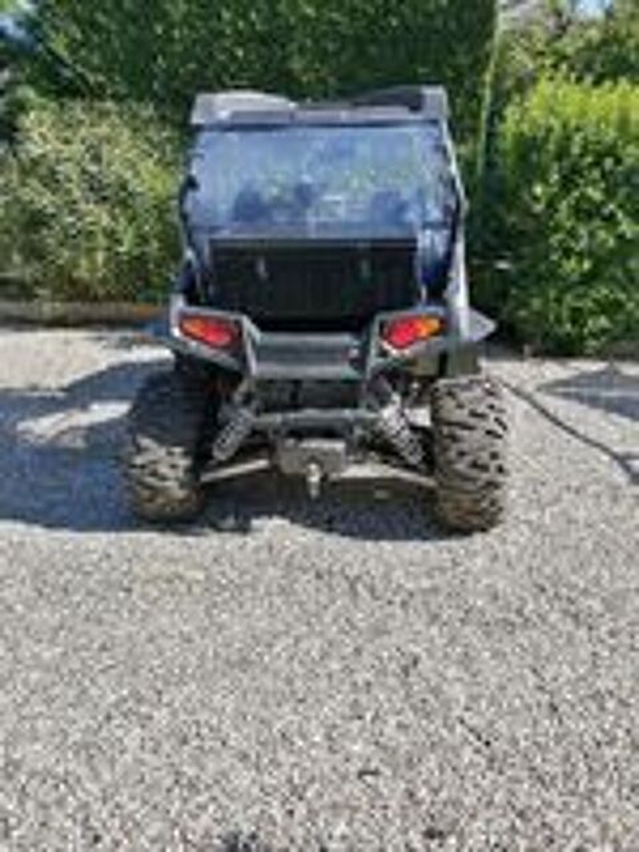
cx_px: 320
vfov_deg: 56.8
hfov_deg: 44.2
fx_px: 788
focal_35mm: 32
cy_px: 426
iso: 50
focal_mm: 5.4
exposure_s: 1/784
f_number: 1.8
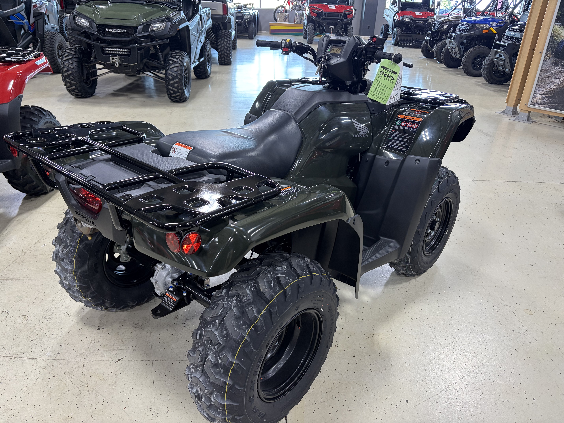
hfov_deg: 67.3
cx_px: 282
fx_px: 424
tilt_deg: -27.2
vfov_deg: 53.1
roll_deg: -2.6
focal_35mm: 26
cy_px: 212
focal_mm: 5.96
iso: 125
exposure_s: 1/60
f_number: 1.6
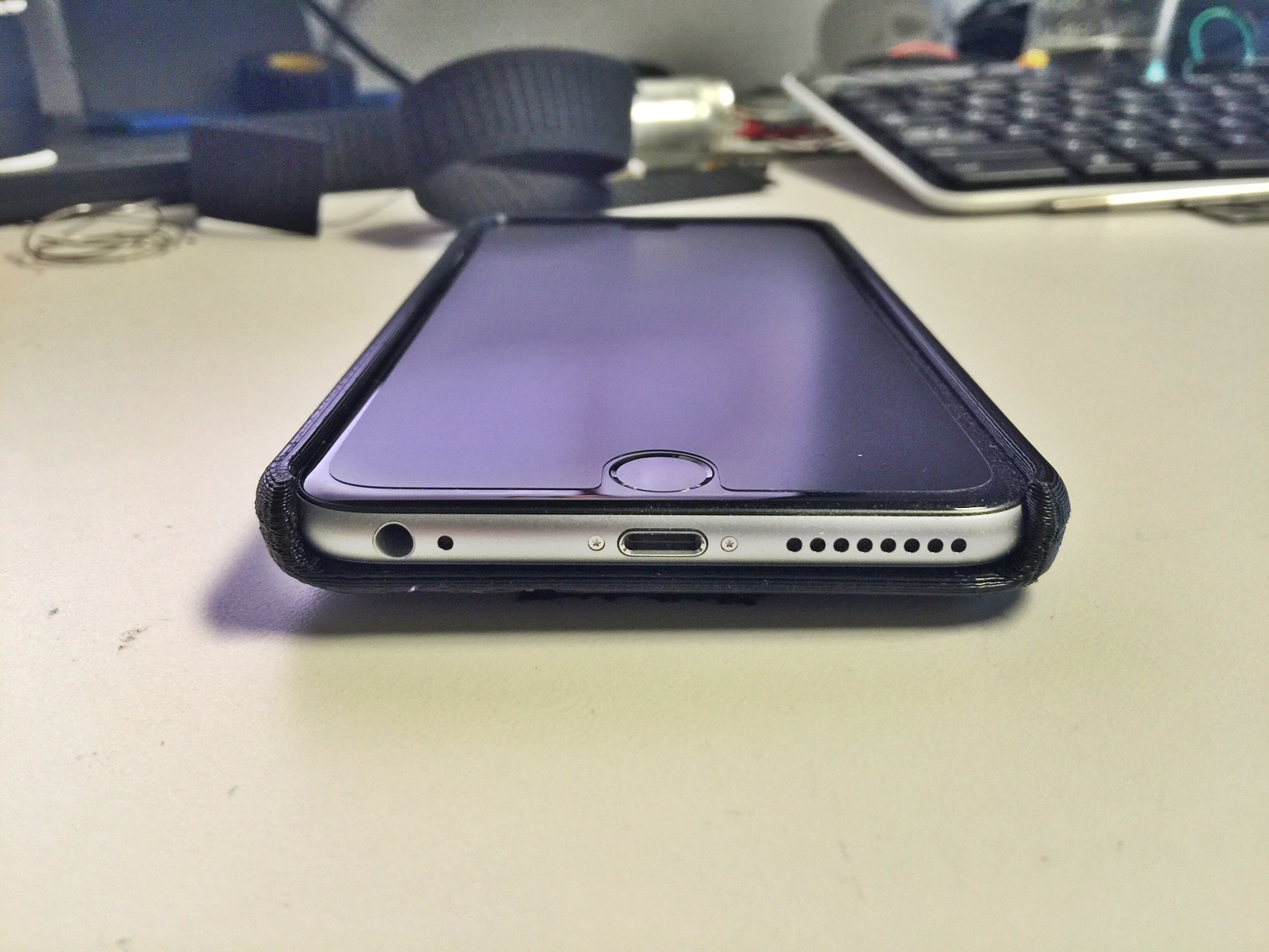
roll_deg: -0.4
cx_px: 634
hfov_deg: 61.7
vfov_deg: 48.2
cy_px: 476
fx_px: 1063
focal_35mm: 29
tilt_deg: -23.9
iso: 80
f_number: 2.2
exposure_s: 1/15
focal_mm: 4.15
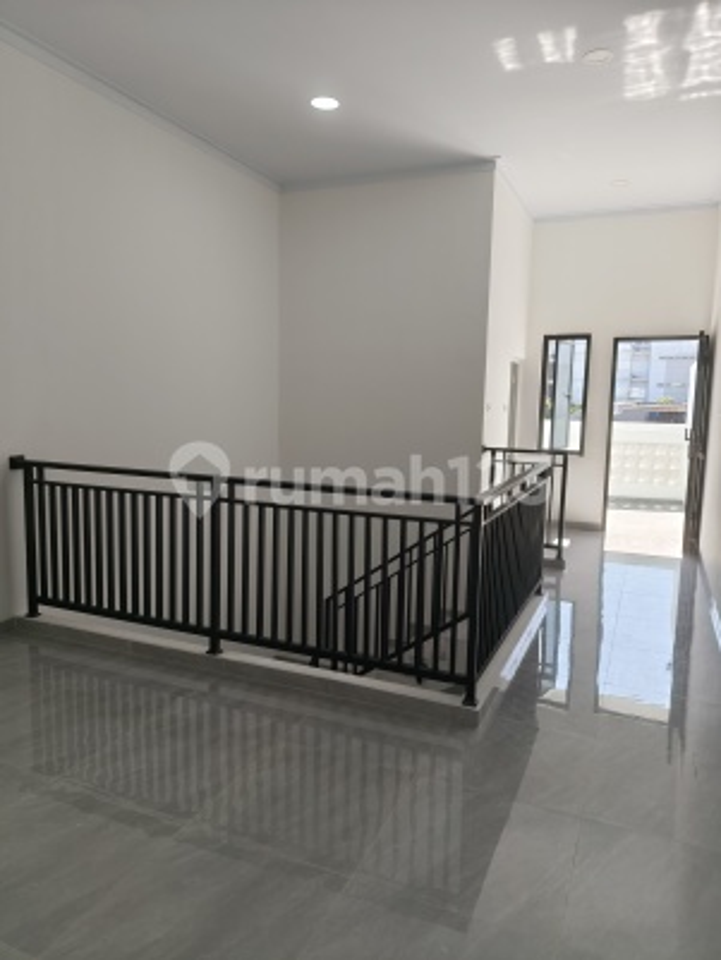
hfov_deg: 58.9
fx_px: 638
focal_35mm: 23
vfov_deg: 73.9
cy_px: 480
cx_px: 360
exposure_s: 1/429
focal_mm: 5.56
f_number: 1.8
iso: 50
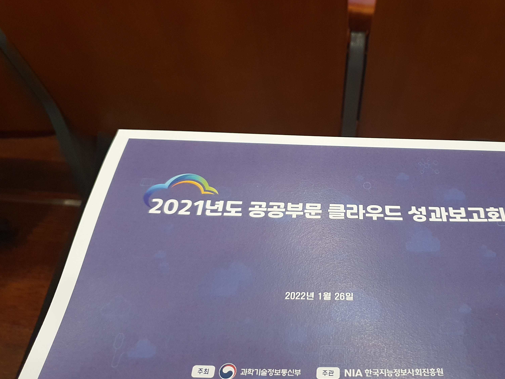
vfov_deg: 40.7
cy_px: 193
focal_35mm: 35
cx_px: 331
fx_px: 511
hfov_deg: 51.8
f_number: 1.5
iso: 400
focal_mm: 4.32
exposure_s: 1/40
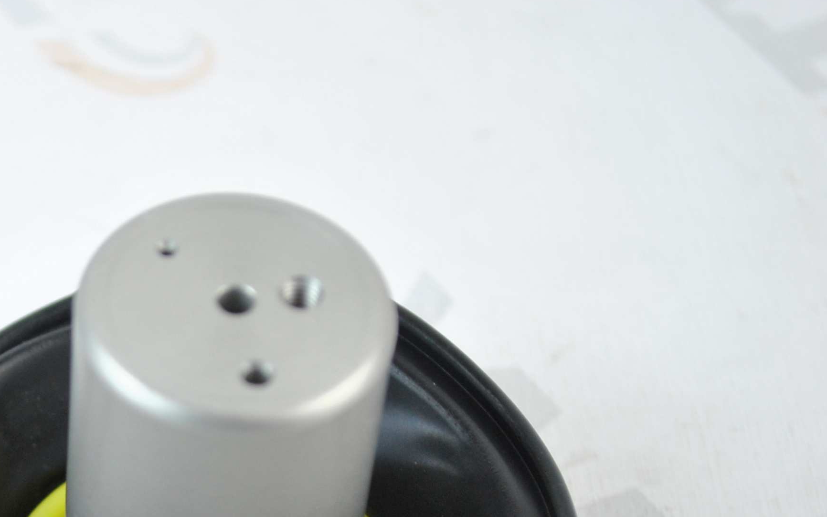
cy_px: 593
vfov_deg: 8.6
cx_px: -37
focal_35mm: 151
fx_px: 3406
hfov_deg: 13.6
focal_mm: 45
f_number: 5.3
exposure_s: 1/25
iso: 200
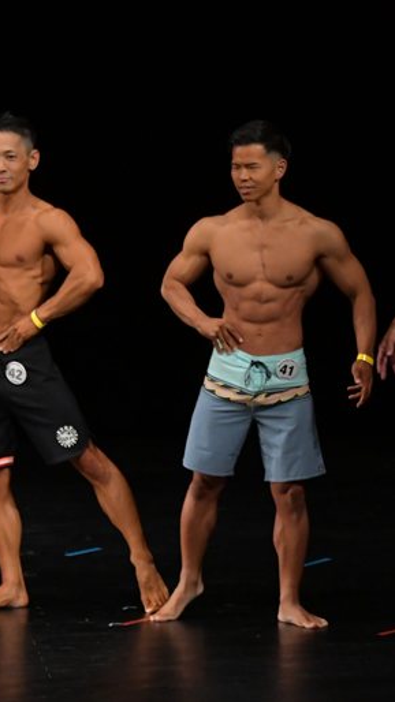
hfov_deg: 3.2
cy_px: 351
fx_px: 7059
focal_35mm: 379
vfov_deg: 5.7
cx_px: 233
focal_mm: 160
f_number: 5.6
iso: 3200
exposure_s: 1/400
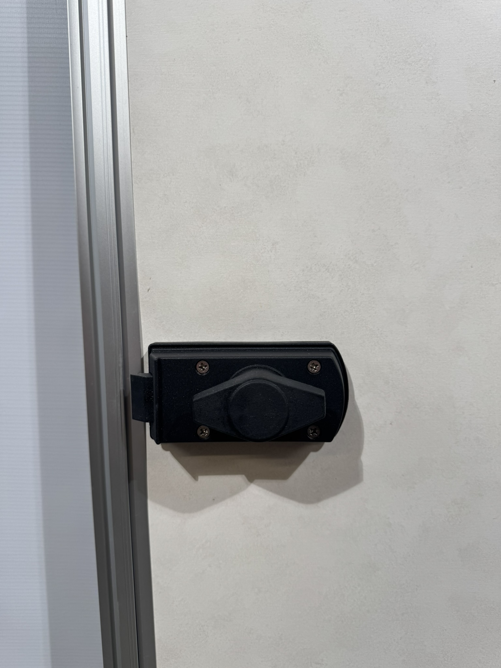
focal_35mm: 24
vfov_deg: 71.6
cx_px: 250
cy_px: 334
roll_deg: +0.2
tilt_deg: -9.9
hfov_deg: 56.8
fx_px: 463
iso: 64
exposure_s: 1/197
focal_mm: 6.76
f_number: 1.78
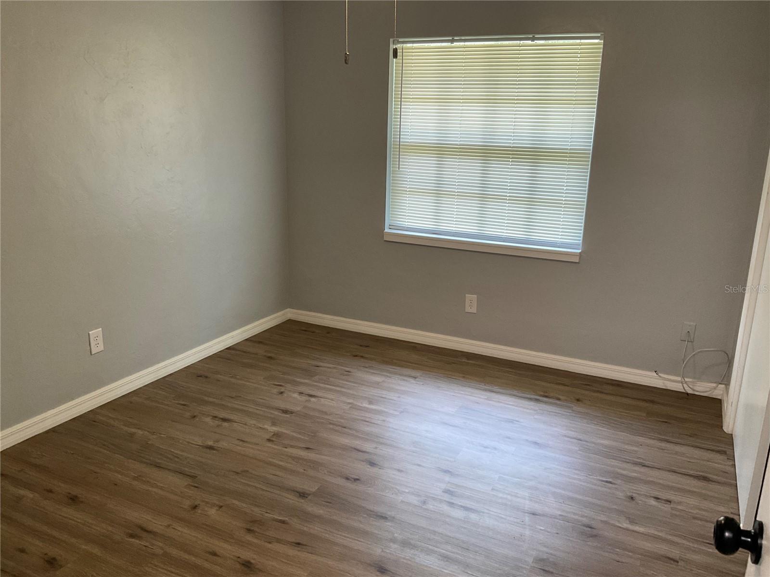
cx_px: 385
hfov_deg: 61.7
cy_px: 288
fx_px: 645
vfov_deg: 48.2
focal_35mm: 29
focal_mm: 3
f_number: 1.8
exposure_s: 1/60
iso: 100
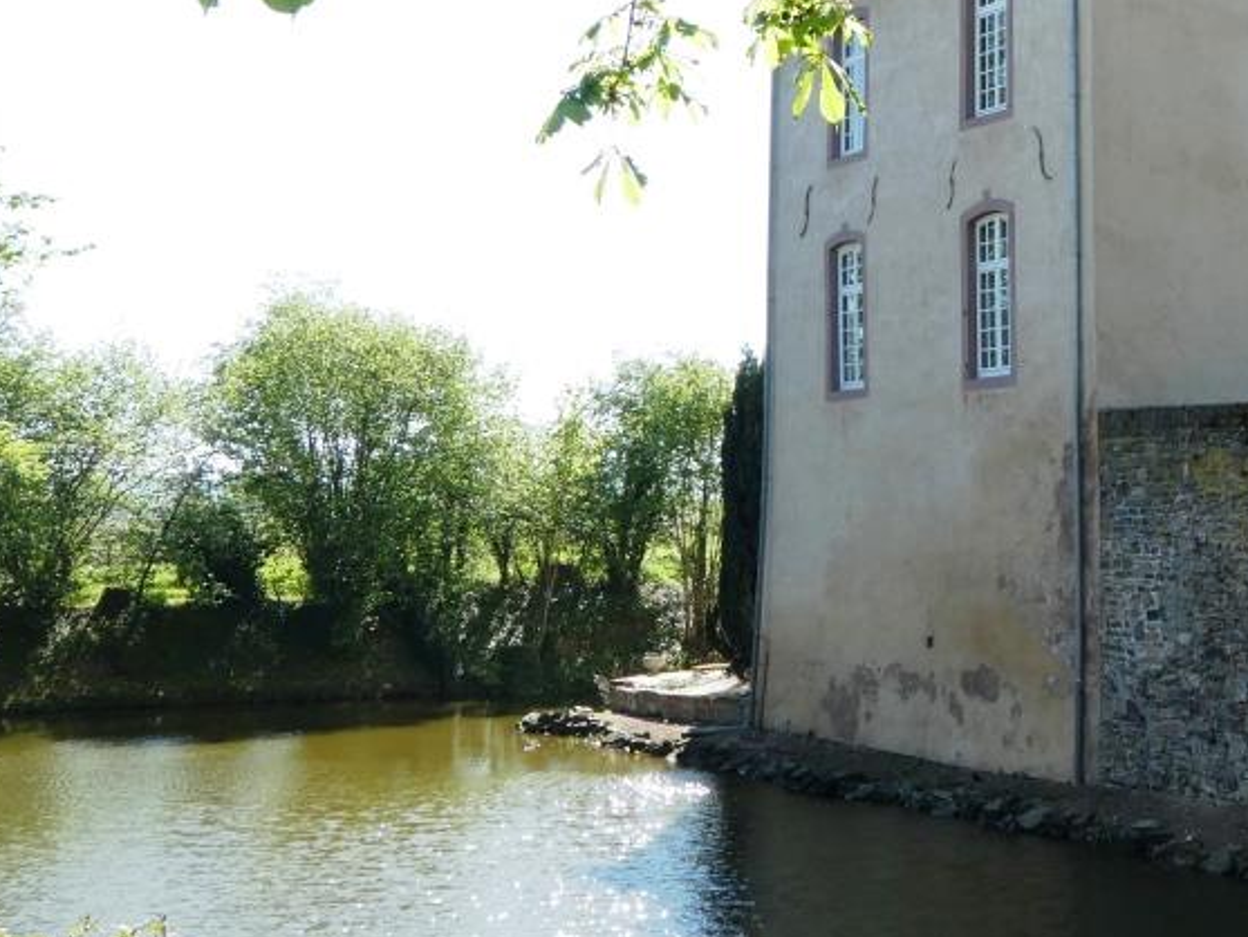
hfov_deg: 32.1
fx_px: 2055
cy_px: 269
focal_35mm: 57
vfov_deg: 25.4
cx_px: 1131
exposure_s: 1/320
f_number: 3.5
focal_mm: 5.4
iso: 80
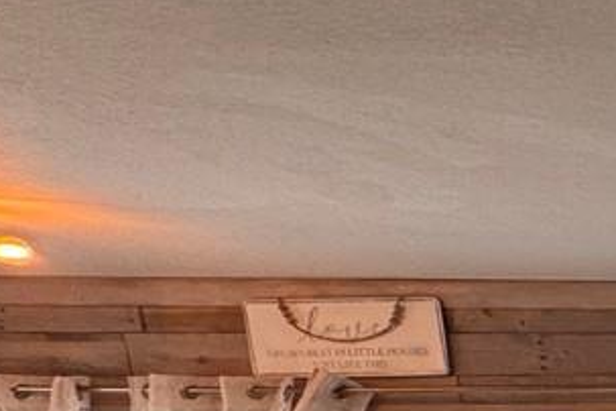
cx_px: 1387
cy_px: 806
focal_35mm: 77
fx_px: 1317
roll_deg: +0.5
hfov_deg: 16.1
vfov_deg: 14.8
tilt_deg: -10.1
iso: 80
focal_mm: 2.22
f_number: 2.2
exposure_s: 1/120
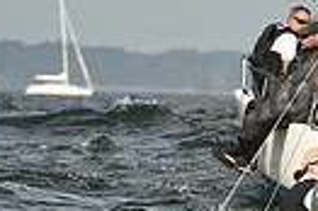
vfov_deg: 1.0
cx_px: 634
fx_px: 12113
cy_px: 173
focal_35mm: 1373
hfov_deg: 1.5
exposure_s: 1/1250
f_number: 9
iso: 320
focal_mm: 310
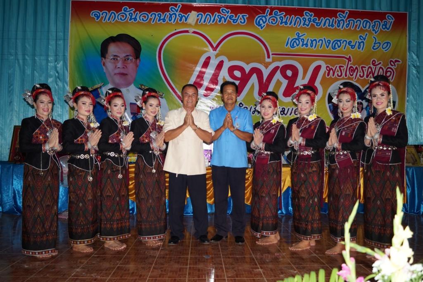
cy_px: 141
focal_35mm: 30
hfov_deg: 61.9
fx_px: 352
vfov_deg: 43.6
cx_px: 212
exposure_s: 1/125
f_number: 3.5
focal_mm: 20
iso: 640
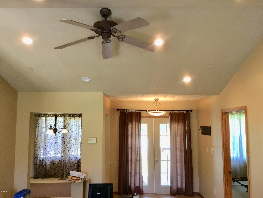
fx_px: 236
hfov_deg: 58.4
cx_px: 132
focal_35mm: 31
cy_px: 99
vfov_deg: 45.4
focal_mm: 3.3
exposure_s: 1/30
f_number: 2.4
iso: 64
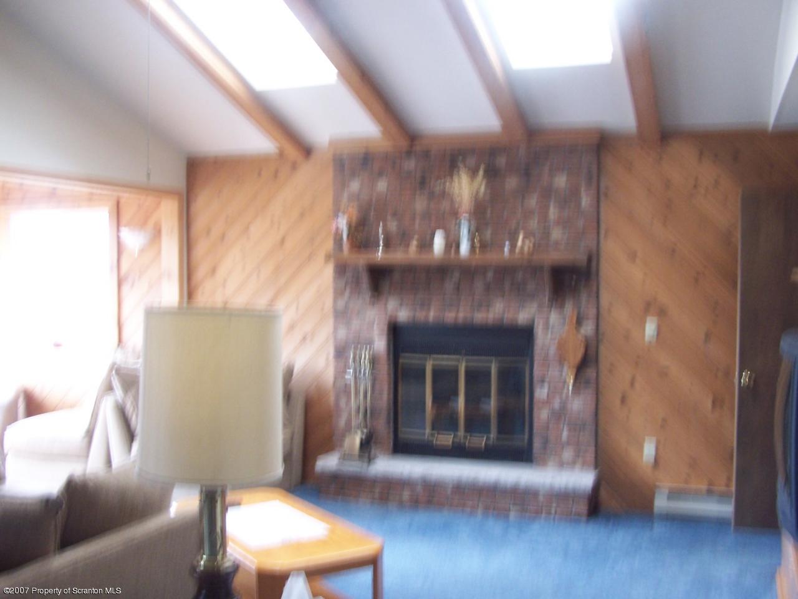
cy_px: 300
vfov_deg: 37.7
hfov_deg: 49.0
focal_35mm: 38
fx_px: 876
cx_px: 399
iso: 140
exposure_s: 1/8
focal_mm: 6.3
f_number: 2.8
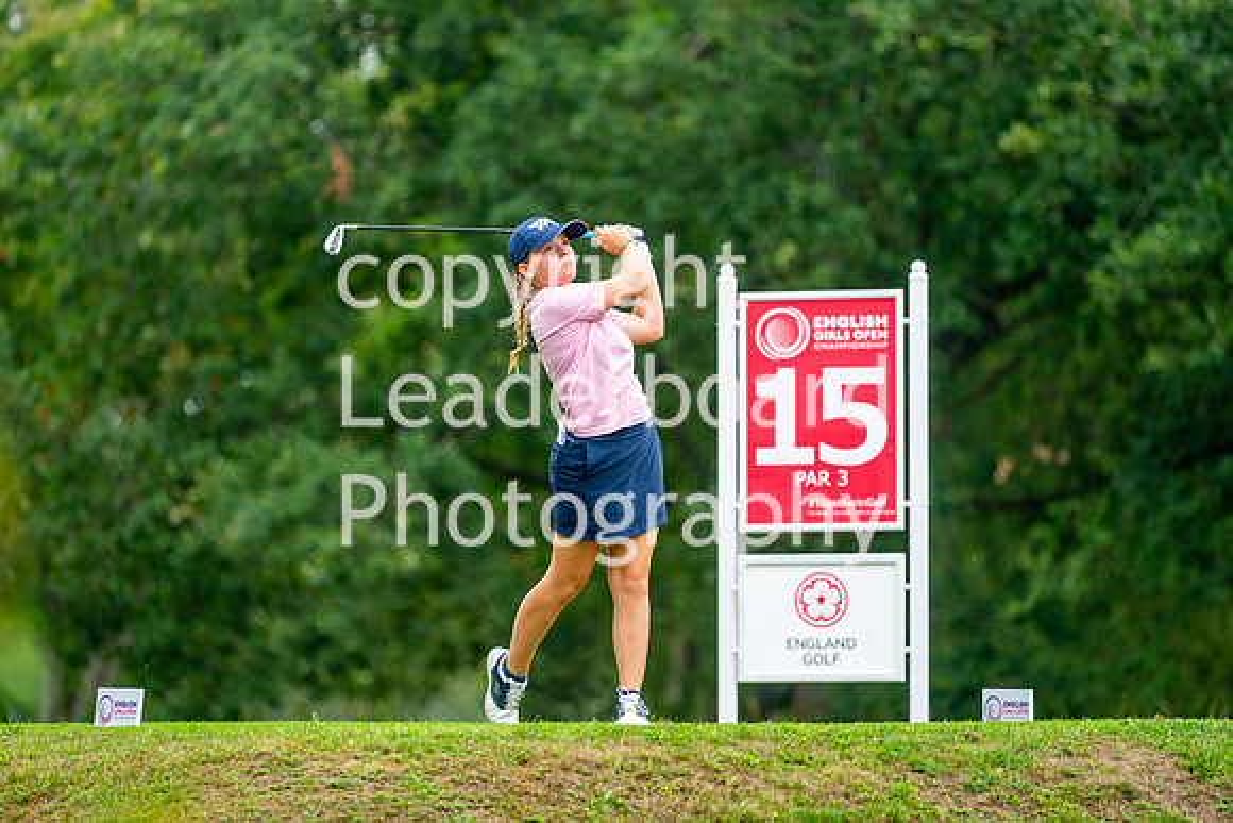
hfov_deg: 6.9
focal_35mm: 300
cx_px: 616
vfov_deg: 4.6
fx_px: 10277
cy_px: 412
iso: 400
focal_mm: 300
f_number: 4.5
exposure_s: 1/1000
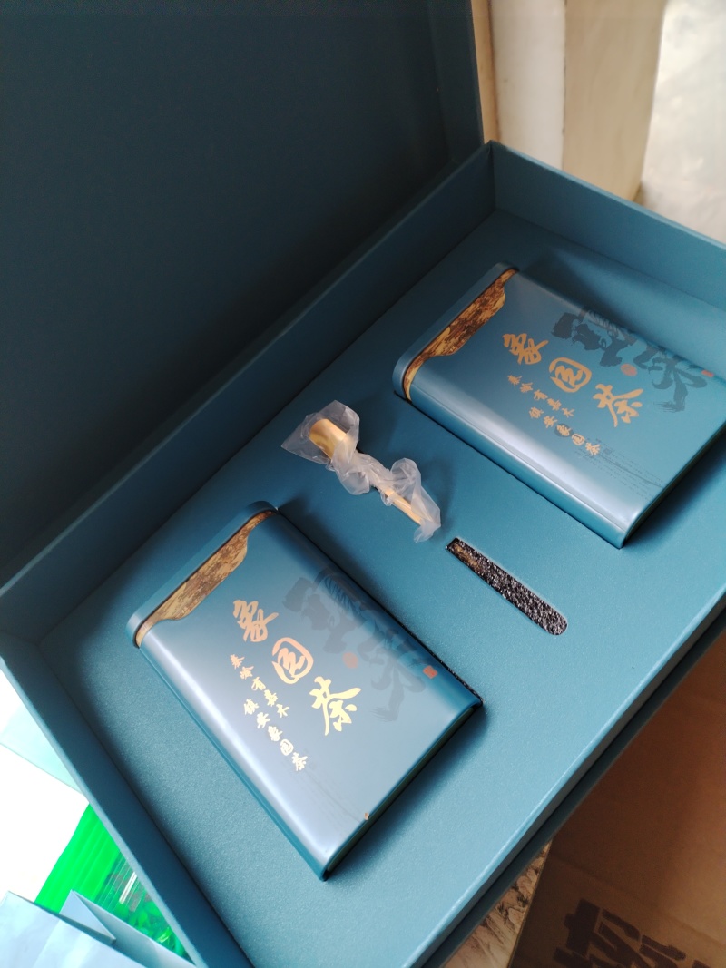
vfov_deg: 67.3
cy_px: 484
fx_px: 727
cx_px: 363
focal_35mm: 26
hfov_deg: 53.1
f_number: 1.8
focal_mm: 4.25
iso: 187
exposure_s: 1/50
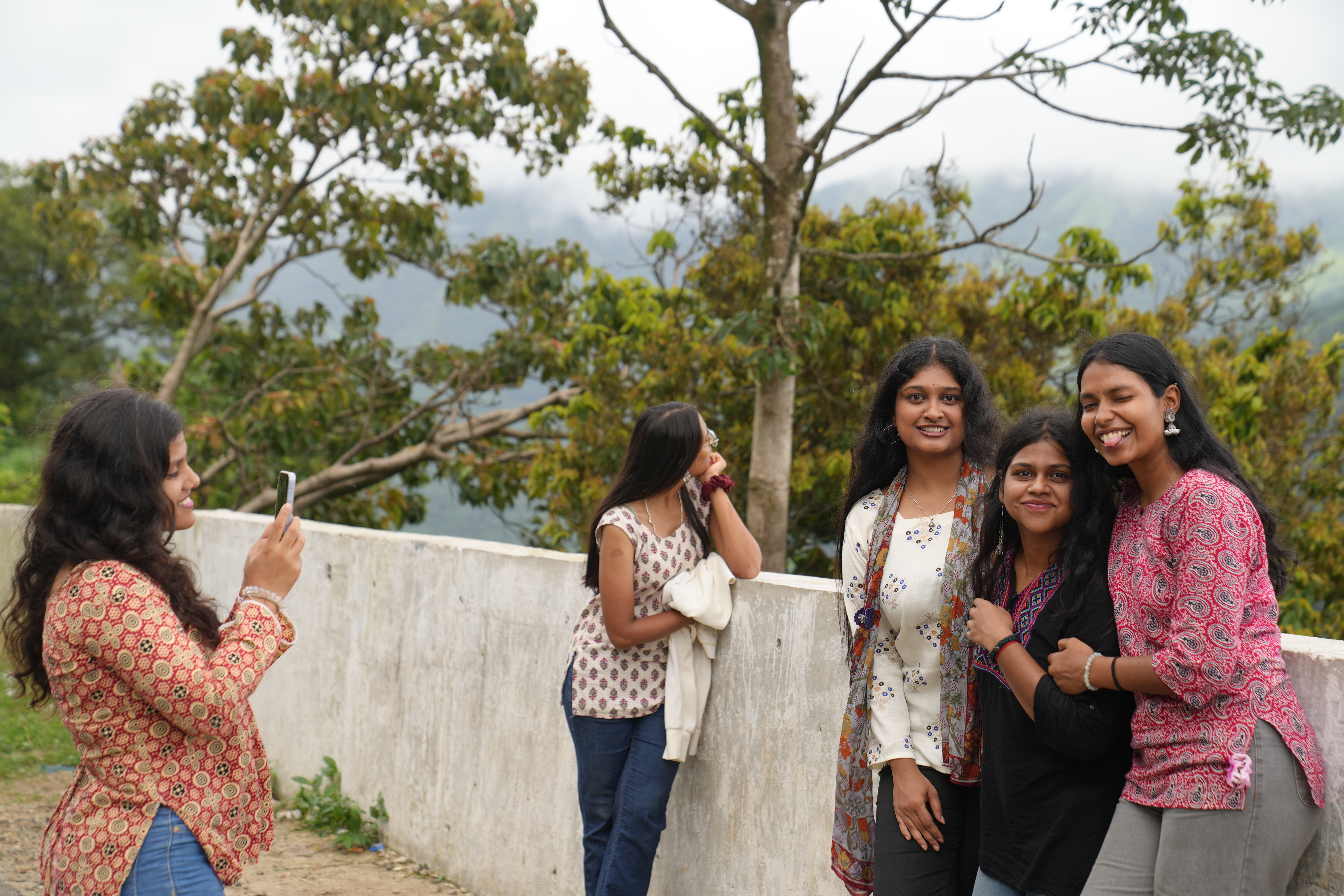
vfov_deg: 19.2
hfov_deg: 28.5
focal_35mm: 71
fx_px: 2650
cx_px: 664
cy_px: 447
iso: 100
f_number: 4
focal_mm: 70
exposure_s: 1/200
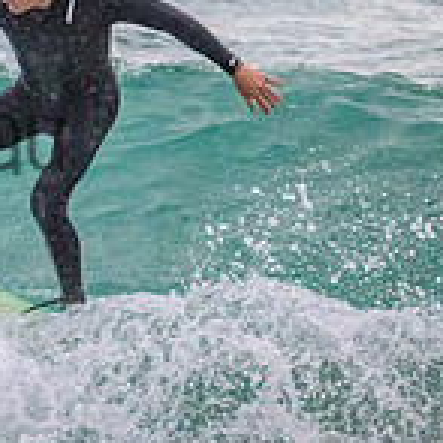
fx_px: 29189
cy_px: 101
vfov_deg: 0.9
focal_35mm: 2016
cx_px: -253
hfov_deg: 0.9
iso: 9000
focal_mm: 600
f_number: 11
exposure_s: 1/2000
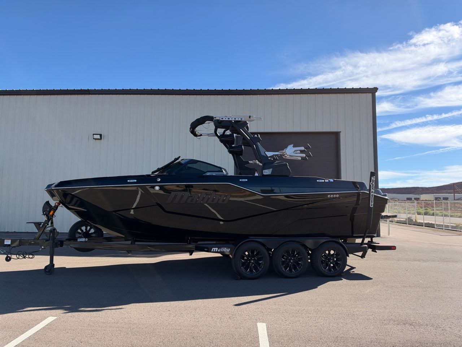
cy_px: 174
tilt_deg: +5.9
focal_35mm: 24
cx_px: 231
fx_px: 320
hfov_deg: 71.6
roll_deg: -0.3
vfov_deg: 56.8
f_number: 1.8
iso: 80
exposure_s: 1/2667
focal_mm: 6.93
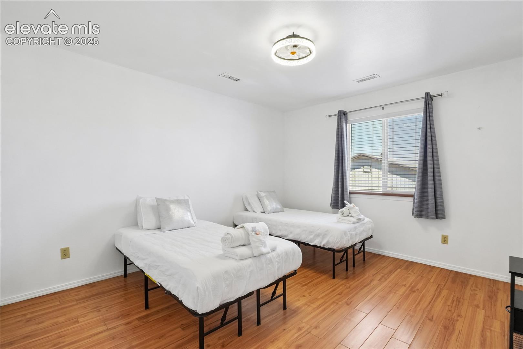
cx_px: 262
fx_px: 218
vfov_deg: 77.3
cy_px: 174
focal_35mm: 15
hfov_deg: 100.4
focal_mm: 10
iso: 800
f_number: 8
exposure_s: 1/50
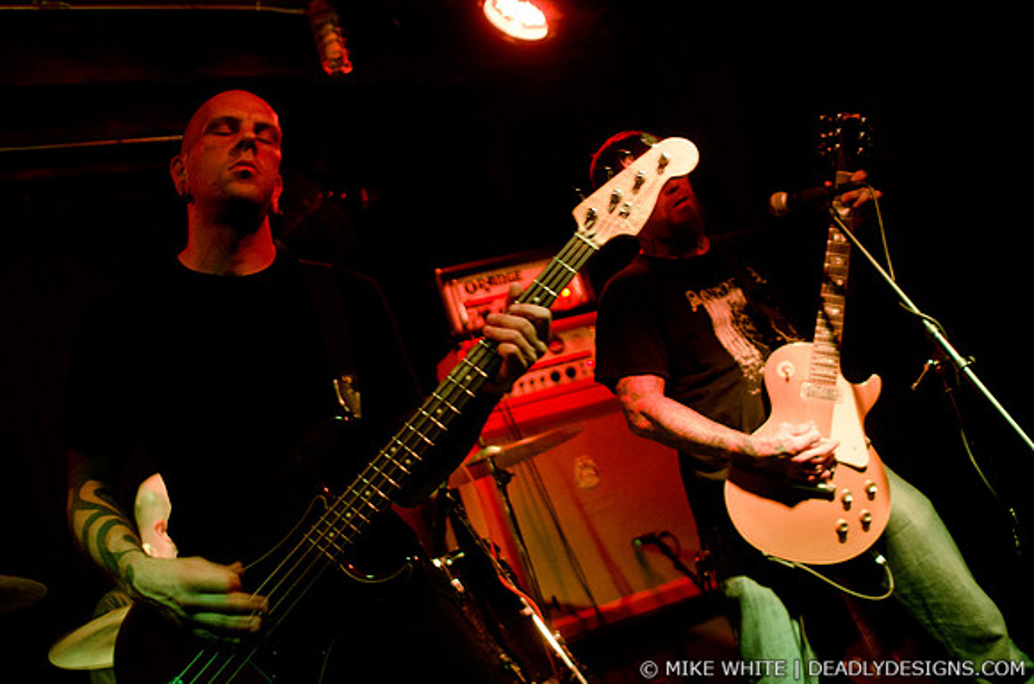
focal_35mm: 45
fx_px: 1290
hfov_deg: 43.7
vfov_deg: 29.7
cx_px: 517
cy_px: 342
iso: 1250
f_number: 1.4
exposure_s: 1/60
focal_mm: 30
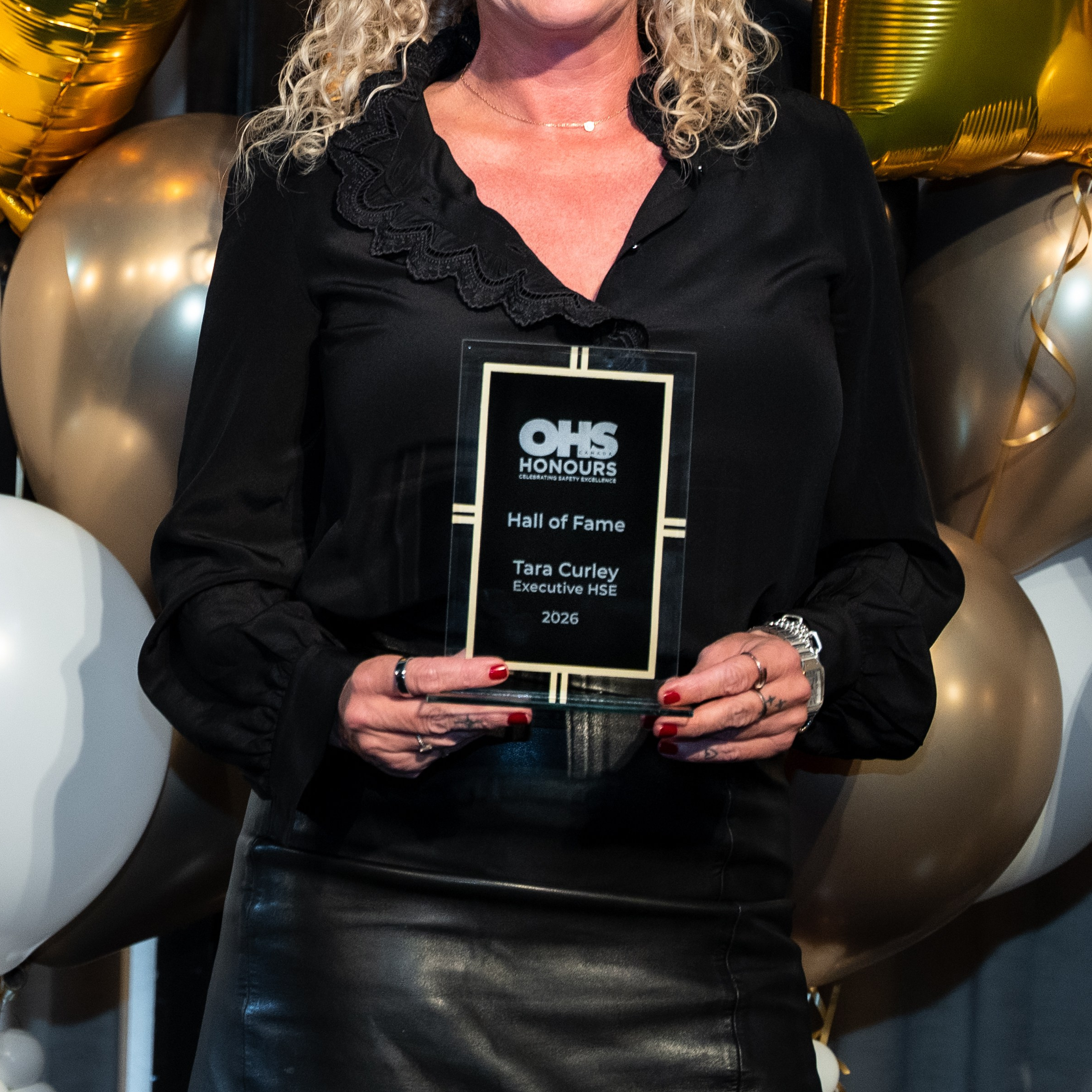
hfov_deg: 12.5
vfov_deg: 12.4
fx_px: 4961
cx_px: 187
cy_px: 59
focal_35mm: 139
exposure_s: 1/200
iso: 1250
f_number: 2.8
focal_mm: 55.9
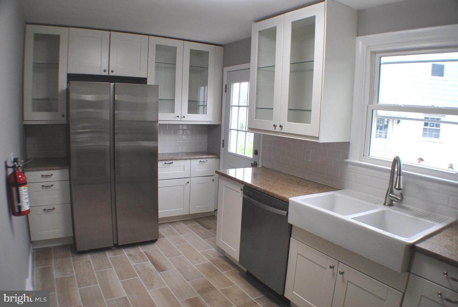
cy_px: 154
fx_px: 382
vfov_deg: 43.7
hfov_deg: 61.9
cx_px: 229
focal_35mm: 30
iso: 320
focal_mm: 20
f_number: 3.8
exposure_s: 1/60
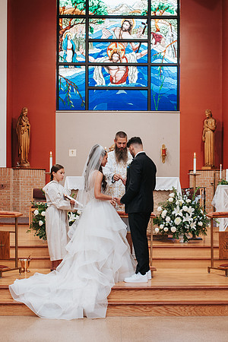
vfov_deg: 27.0
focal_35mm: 75
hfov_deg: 18.2
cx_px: 137
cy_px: 204
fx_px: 712
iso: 450
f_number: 2.8
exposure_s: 1/125
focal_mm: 35
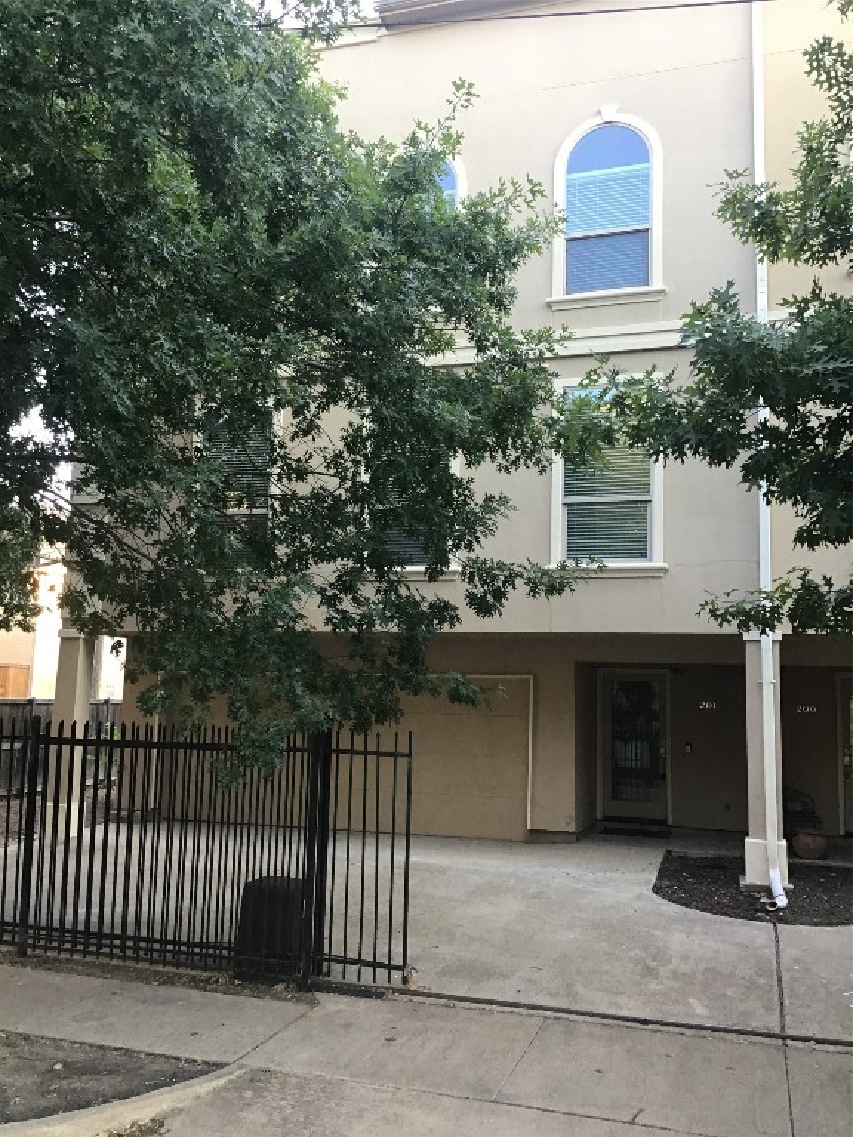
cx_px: 426
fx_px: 1019
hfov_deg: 45.4
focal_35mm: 31
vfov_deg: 58.4
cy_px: 568
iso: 32
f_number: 2.4
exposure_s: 1/40
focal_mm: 3.3
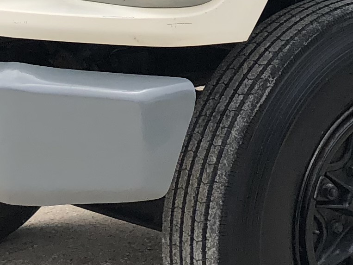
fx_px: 1509
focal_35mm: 148
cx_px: 459
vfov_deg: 9.5
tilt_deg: +0.4
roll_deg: +0.4
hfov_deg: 12.9
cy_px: -225
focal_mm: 3.99
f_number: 1.8
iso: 20
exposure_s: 1/1919
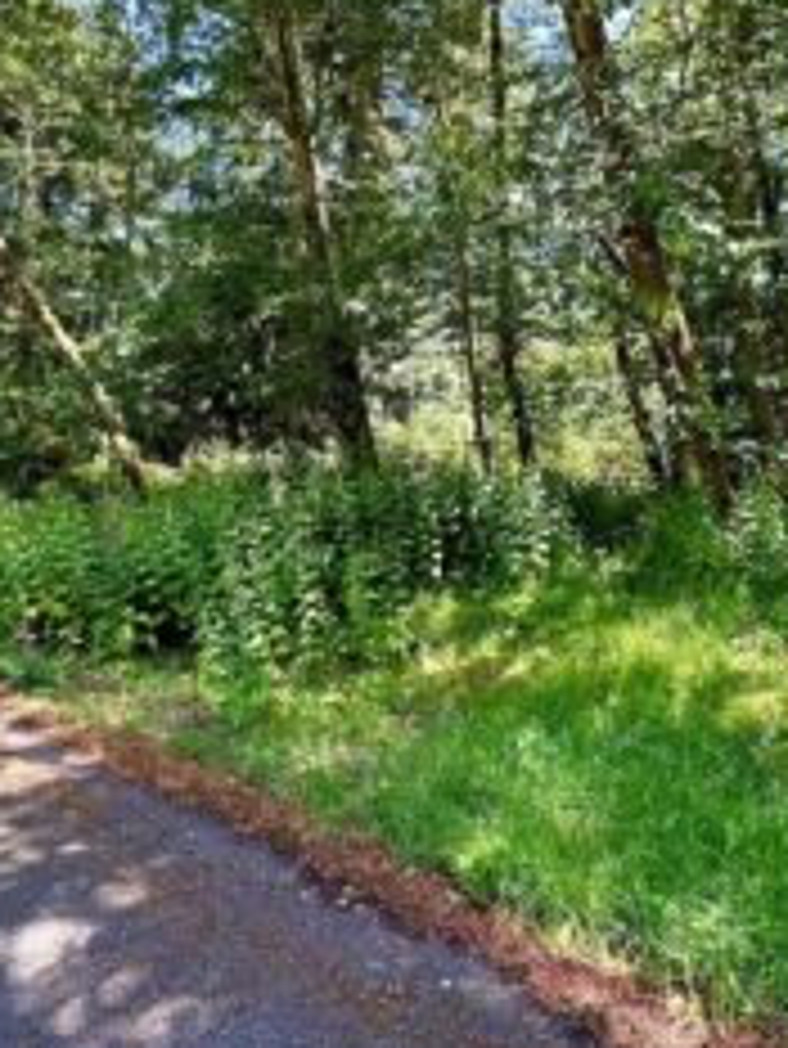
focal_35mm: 24
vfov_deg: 70.7
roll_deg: +0.0
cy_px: 414
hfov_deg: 56.8
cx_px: 378
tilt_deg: +2.6
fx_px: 728
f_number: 2.2
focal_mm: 2.22
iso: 40
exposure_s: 1/99
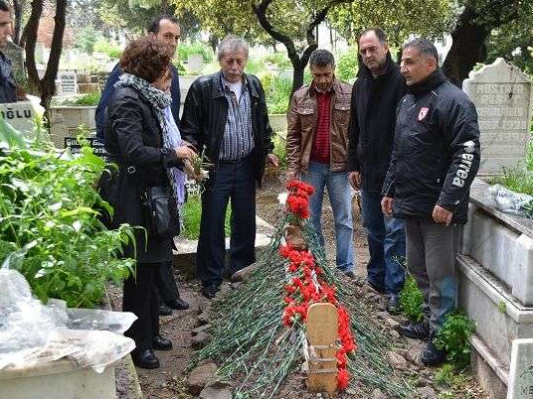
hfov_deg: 43.8
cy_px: 199
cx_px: 288
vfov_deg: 33.6
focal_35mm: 43
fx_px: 662
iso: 250
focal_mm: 26
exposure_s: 1/125
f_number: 5.6
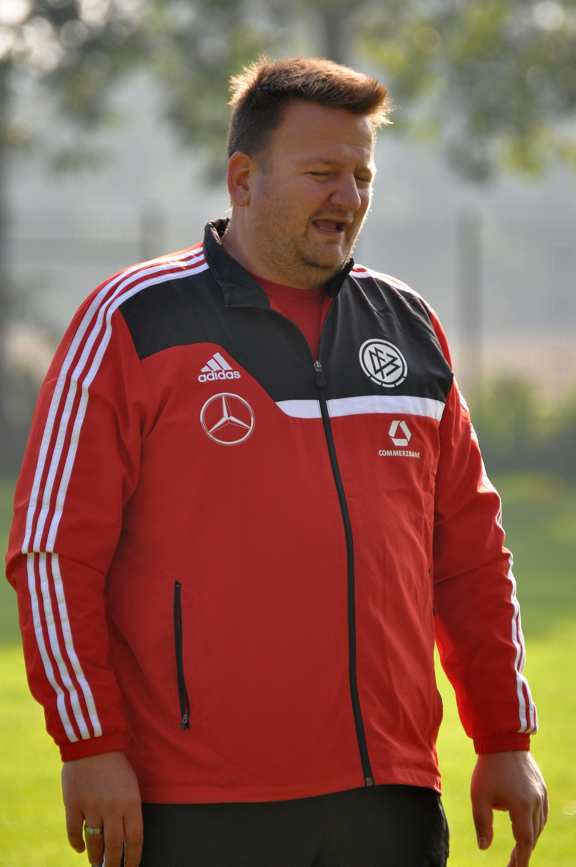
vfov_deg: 4.6
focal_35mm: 450
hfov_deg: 3.0
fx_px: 10827
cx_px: 288
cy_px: 434
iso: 400
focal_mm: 300
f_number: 5.6
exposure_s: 1/500
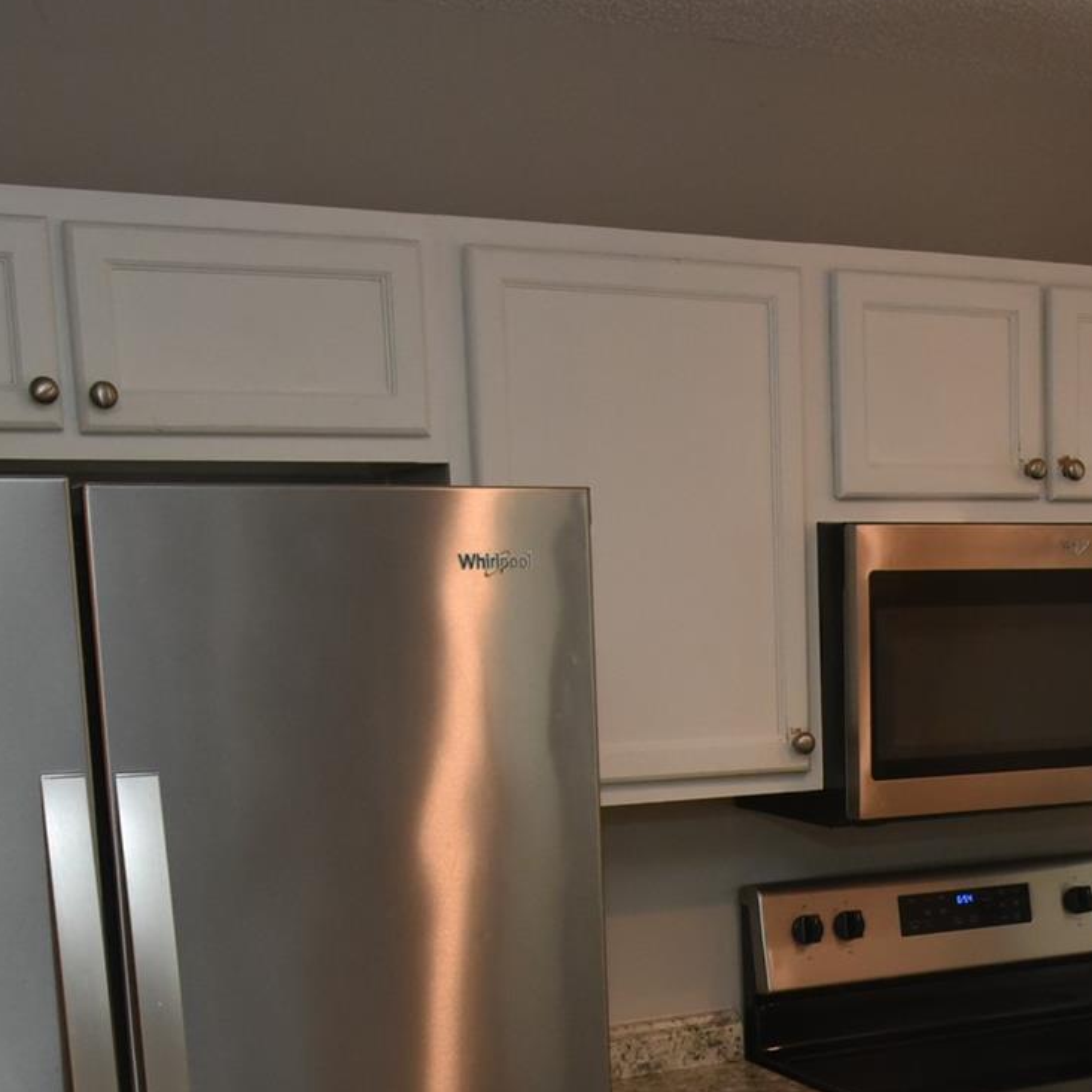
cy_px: 969
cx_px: 946
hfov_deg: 29.0
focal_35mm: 57
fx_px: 2034
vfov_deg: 28.9
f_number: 9
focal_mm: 24
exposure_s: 1/60
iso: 2500
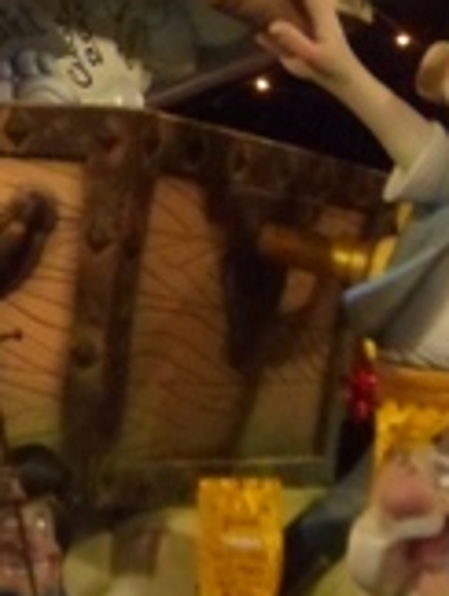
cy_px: -430
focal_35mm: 153
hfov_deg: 9.7
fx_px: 2639
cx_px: 92
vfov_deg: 12.0
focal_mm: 5.3
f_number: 3.5
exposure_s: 1/45
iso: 640
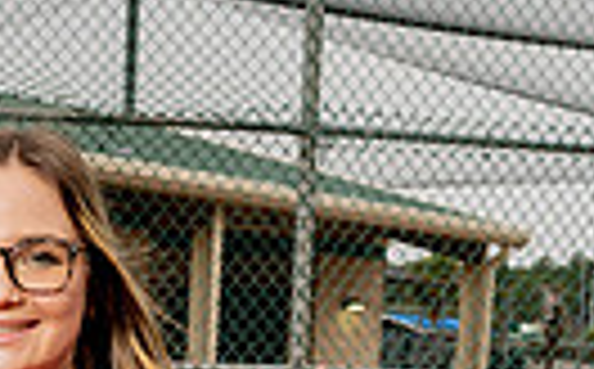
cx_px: 122
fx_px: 1972
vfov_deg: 9.5
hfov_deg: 17.0
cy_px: 891
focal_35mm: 122
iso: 125
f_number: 8
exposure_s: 1/250
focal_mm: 35
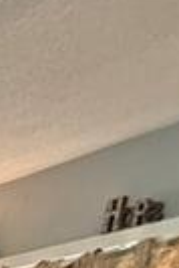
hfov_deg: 12.3
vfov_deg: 15.9
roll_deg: +2.5
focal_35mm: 84
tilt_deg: -17.9
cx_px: -274
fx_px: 625
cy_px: 598
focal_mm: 2.22
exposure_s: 1/60
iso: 640
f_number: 2.2
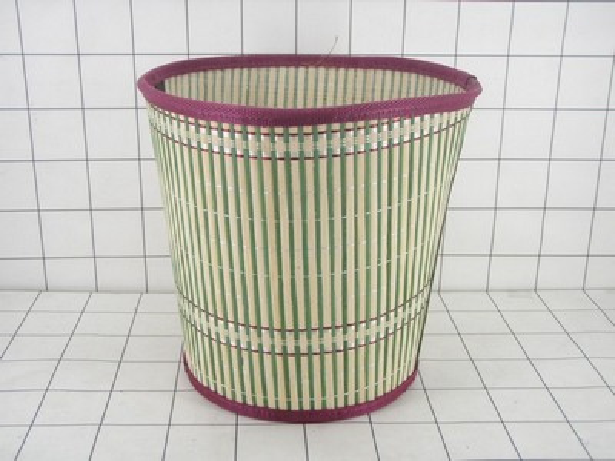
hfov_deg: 37.5
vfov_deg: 28.6
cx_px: 308
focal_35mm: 51
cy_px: 230
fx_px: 906
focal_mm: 9.13
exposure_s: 1/40
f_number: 4
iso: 160
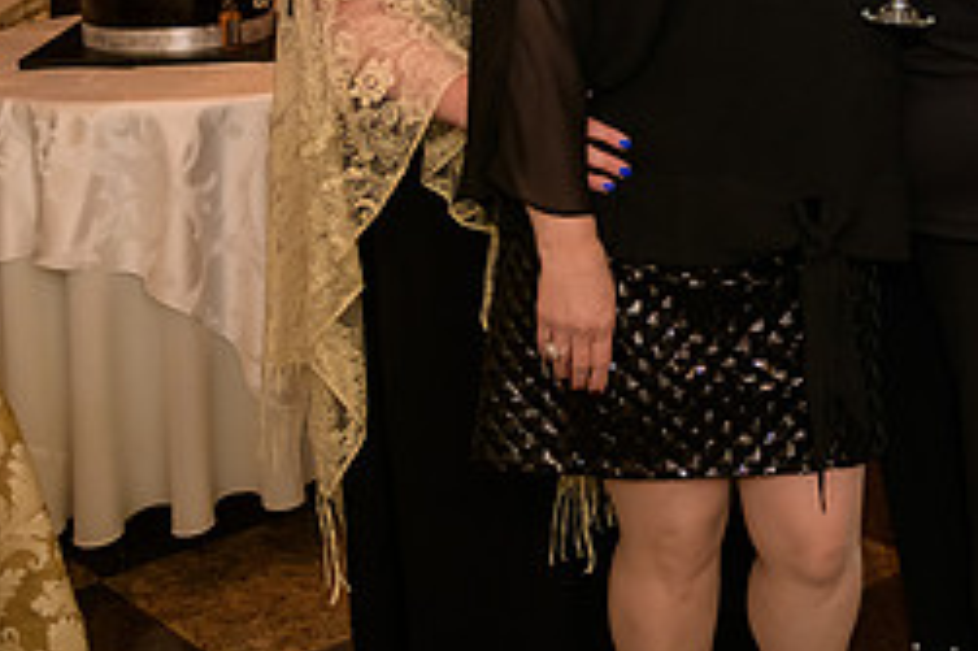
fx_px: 2009
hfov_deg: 26.0
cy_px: -41
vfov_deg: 17.8
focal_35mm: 74
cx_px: 974
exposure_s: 1/125
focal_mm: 32
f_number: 3.2
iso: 1600
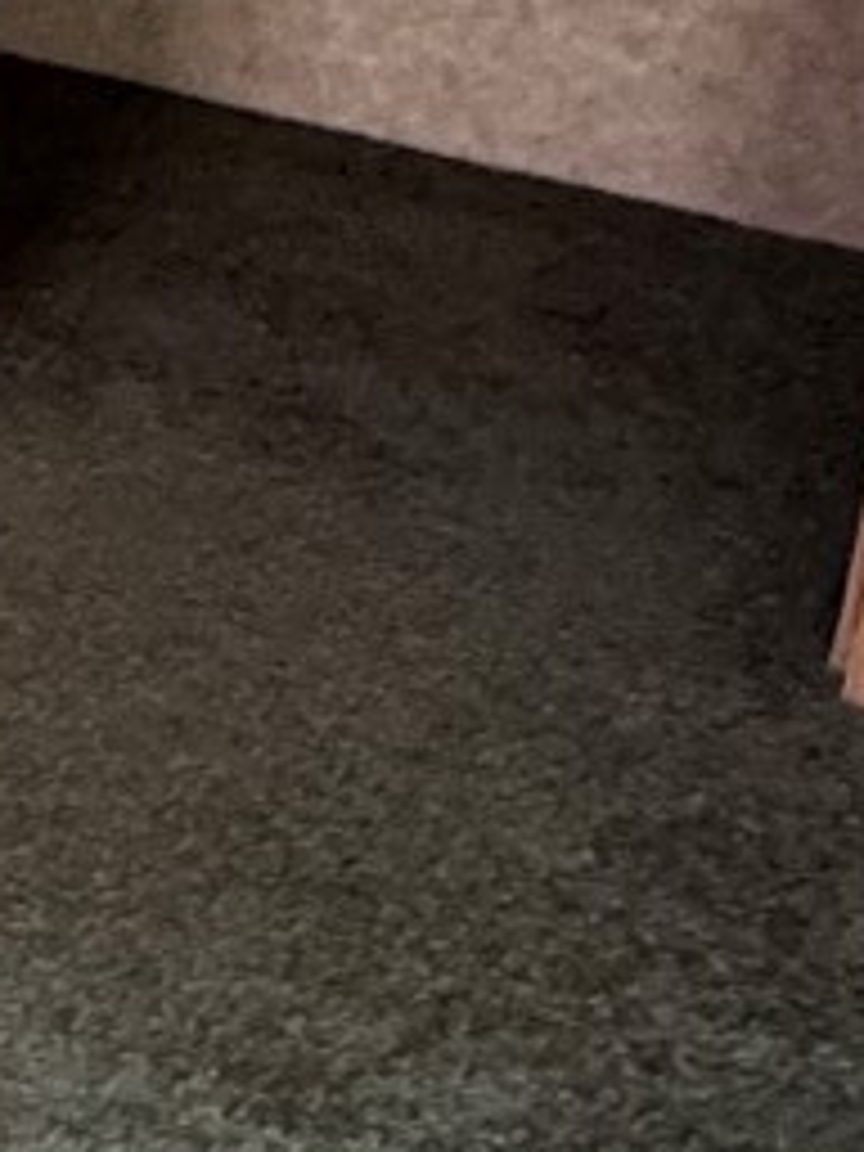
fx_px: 3494
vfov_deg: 17.7
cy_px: -292
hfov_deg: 10.9
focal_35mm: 105
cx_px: -1494
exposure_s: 1/60
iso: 500
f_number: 2.2
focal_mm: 2.22
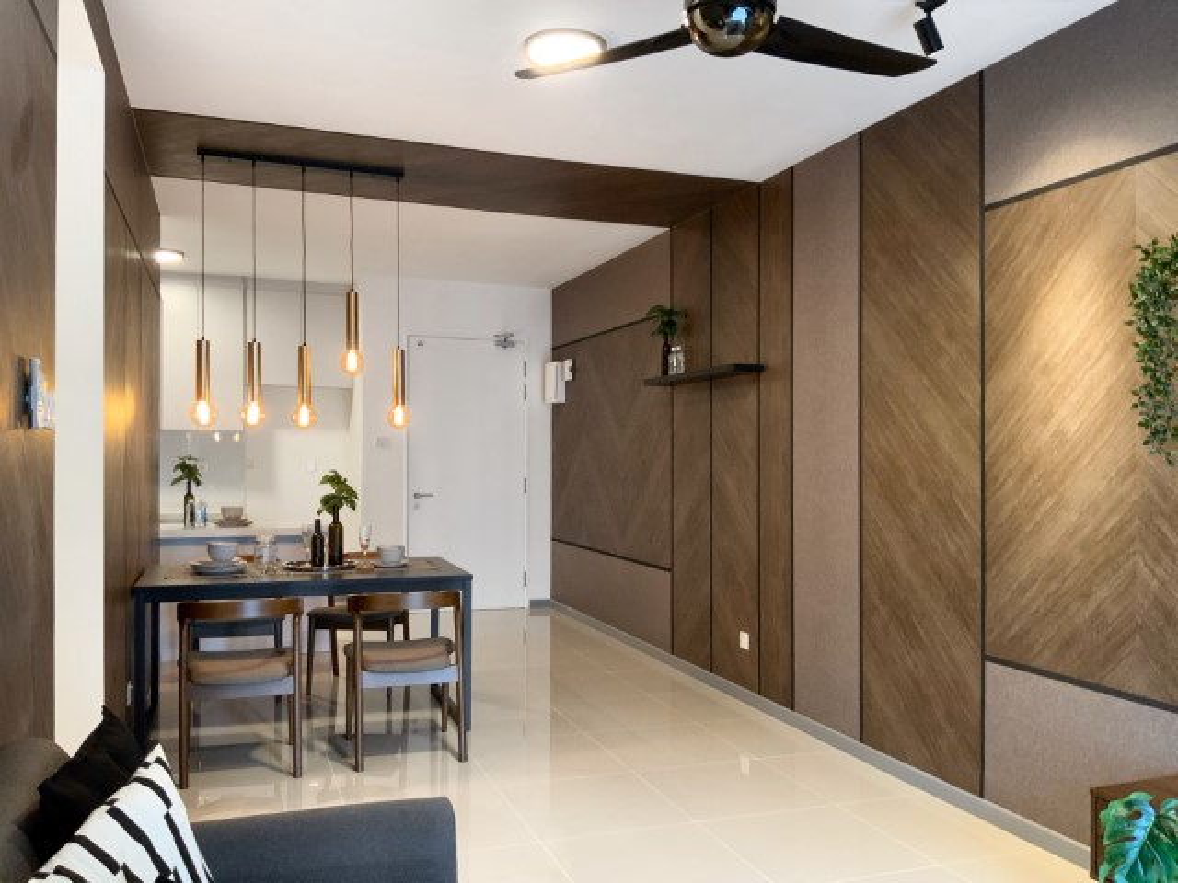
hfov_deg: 61.7
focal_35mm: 29
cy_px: 442
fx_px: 987
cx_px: 589
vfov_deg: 48.2
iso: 160
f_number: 1.8
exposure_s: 1/50
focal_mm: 3
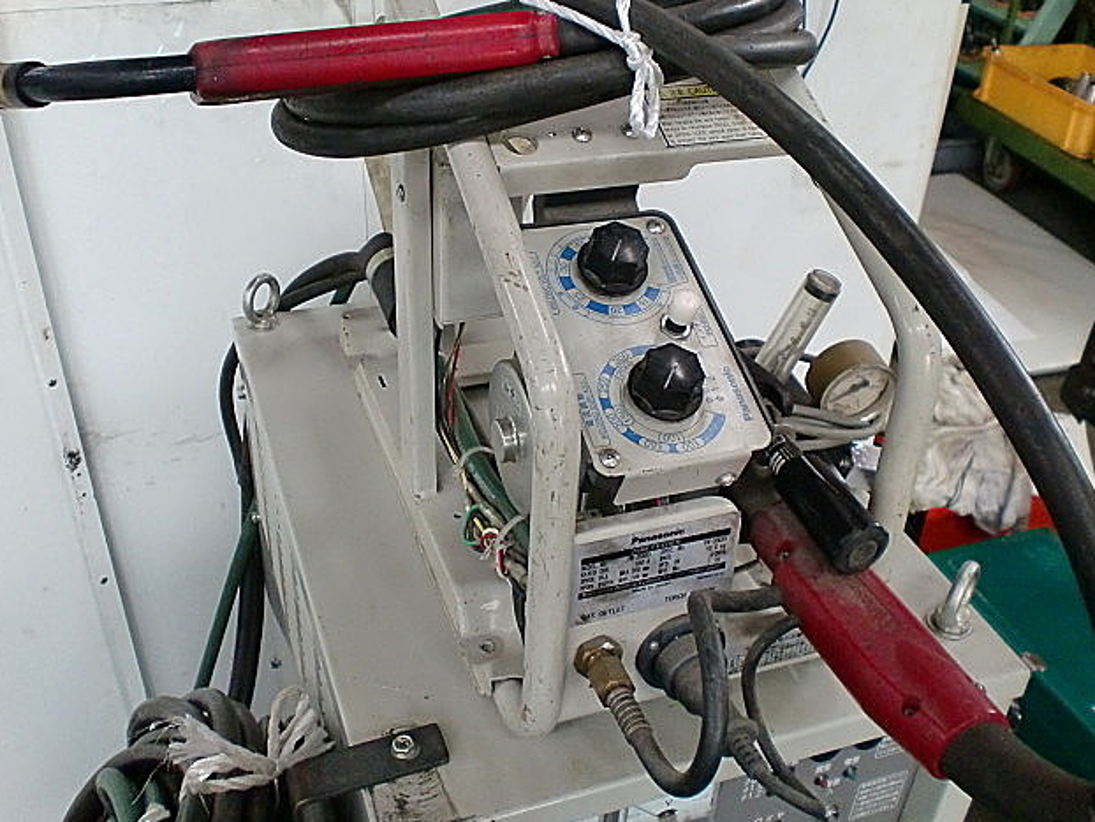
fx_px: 1139
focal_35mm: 36
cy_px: 419
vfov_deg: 39.7
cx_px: 537
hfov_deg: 51.3
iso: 400
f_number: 3.1
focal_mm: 6.3
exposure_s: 1/60
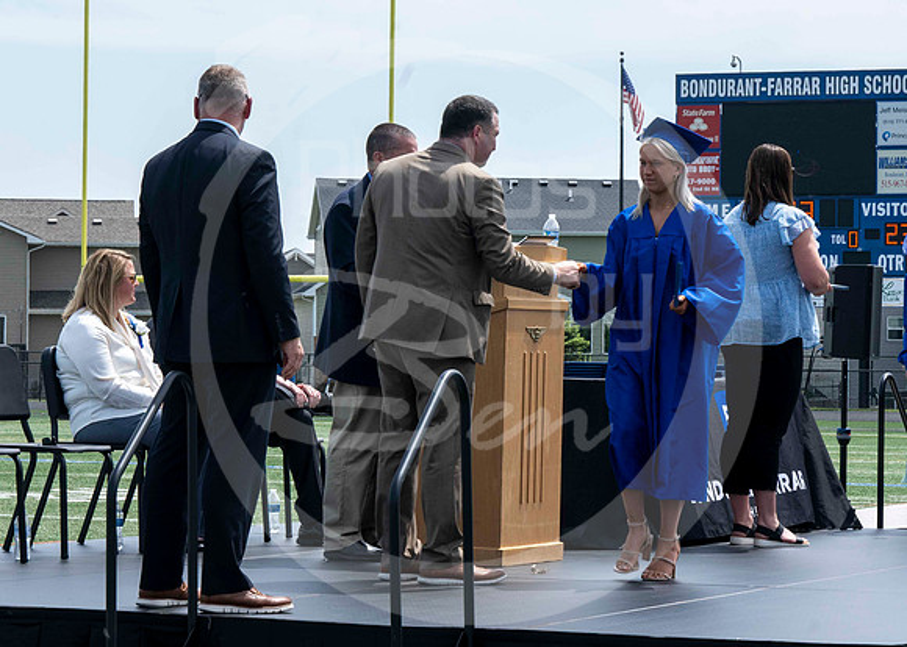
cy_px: 186
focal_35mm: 140
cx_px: 449
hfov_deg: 14.3
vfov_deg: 10.2
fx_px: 3610
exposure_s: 1/250
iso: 200
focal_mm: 77
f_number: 13
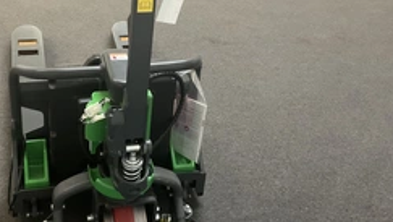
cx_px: 147
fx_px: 542
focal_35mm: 52
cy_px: 60
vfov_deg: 22.9
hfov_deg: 39.6
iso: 320
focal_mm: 3
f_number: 1.8
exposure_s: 1/30
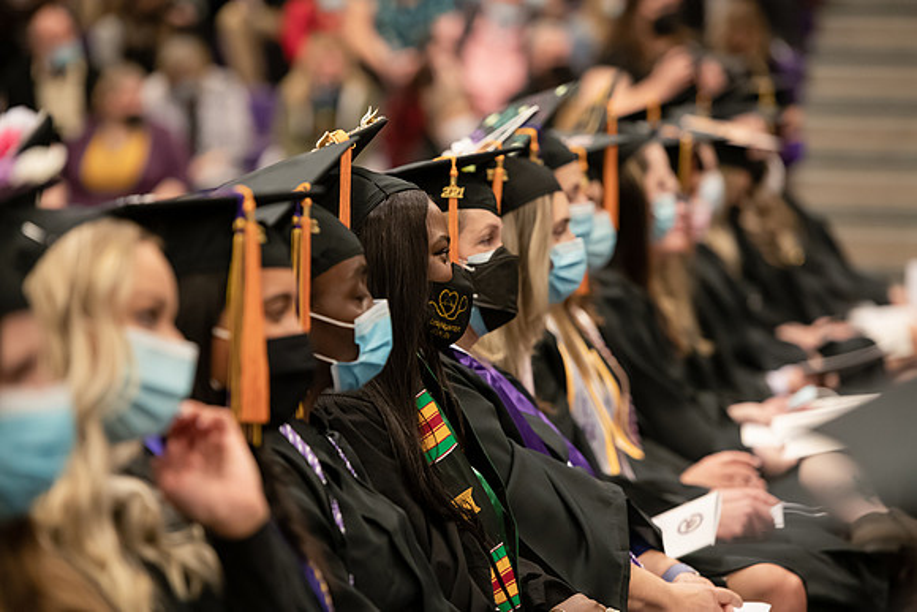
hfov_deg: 12.1
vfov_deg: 8.1
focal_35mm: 170
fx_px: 4331
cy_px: 306
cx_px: 458
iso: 2500
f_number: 3.5
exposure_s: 1/200
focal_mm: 170
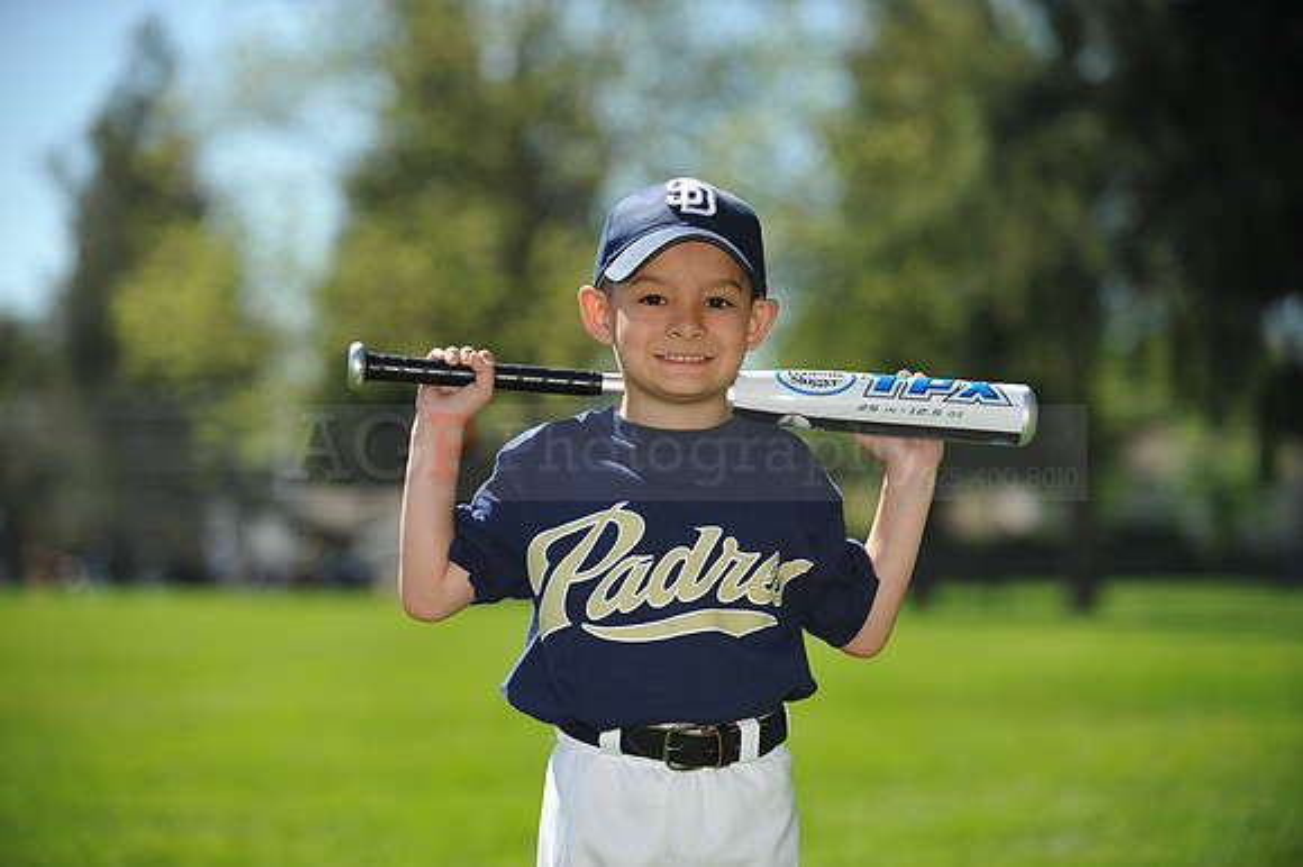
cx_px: 652
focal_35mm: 120
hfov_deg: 17.1
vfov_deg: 11.4
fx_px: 4341
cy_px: 434
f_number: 4
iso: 200
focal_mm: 120
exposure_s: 1/1600
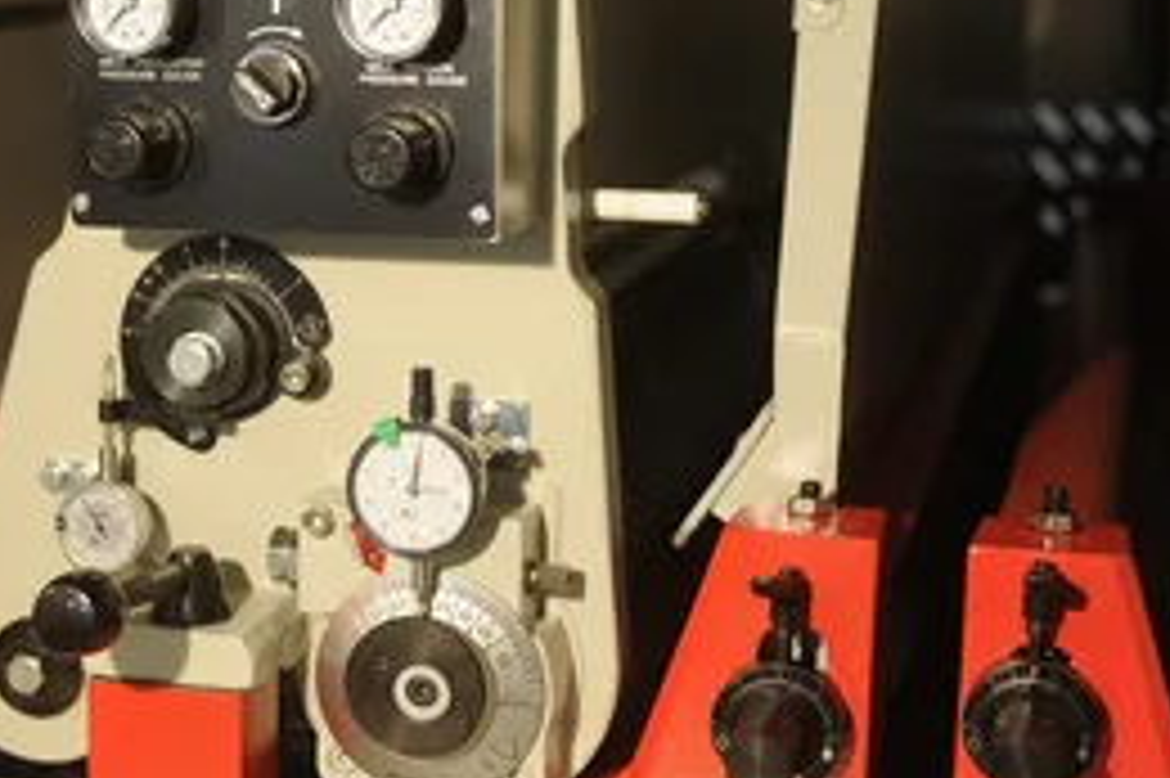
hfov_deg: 26.1
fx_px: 2501
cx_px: 315
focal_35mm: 77
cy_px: 382
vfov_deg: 17.7
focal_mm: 50
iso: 1000
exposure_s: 1/250
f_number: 3.5
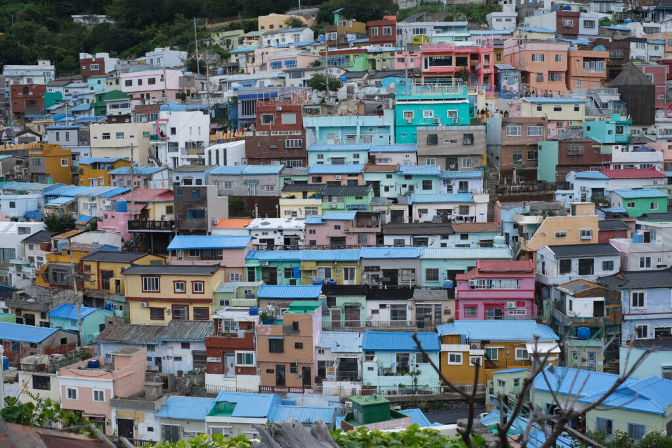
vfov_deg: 25.5
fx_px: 989
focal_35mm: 53
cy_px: 224
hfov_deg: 37.5
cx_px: 336
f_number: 4.5
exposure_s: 1/640
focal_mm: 35
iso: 160
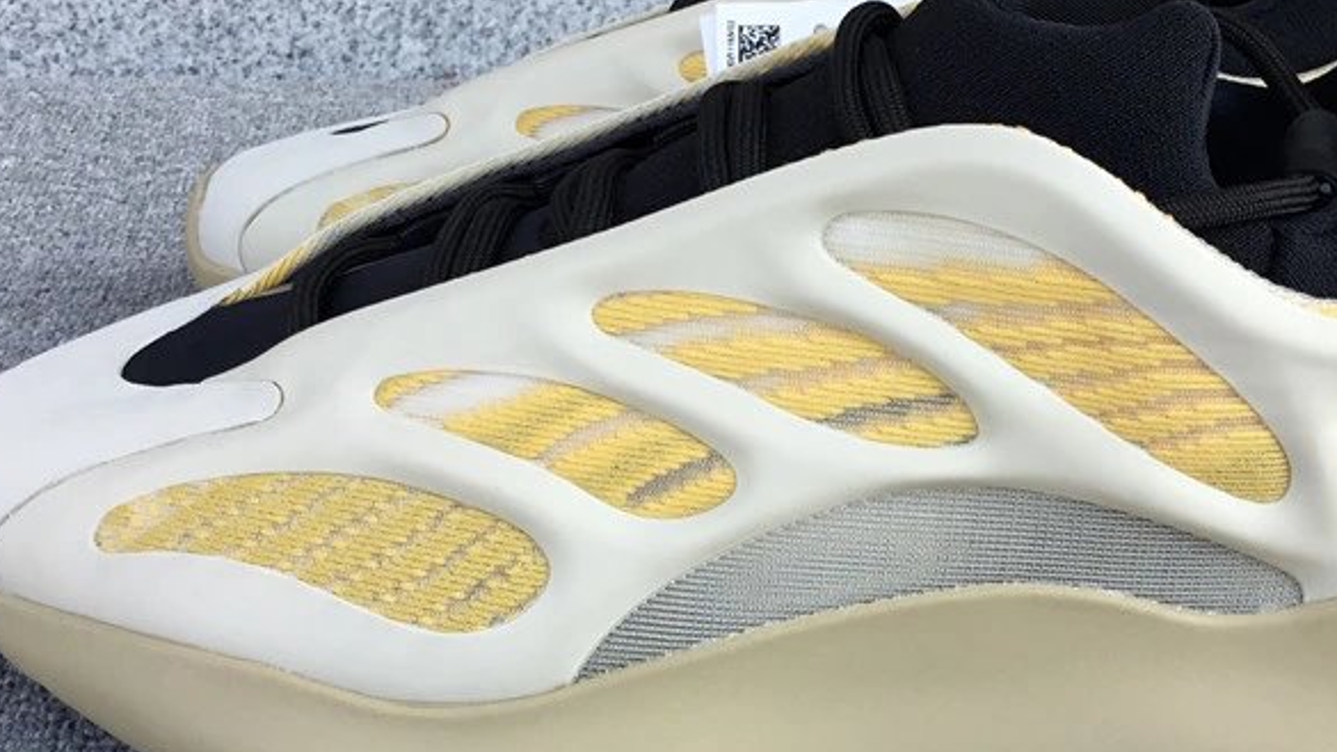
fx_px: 1843
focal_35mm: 52
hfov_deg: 39.7
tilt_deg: -24.7
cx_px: 814
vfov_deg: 23.1
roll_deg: -1.7
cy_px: 362
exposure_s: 1/233
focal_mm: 3.3
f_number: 2.4
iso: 25
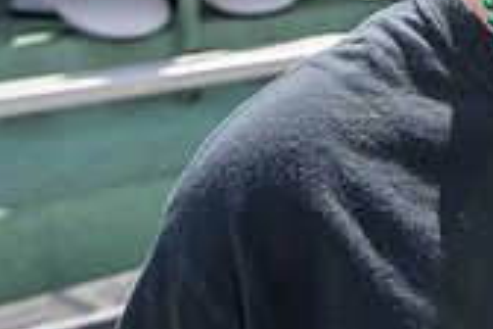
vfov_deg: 14.7
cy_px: -231
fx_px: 1137
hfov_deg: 21.8
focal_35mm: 83
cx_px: 657
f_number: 7.1
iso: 200
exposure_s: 1/500
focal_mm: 24
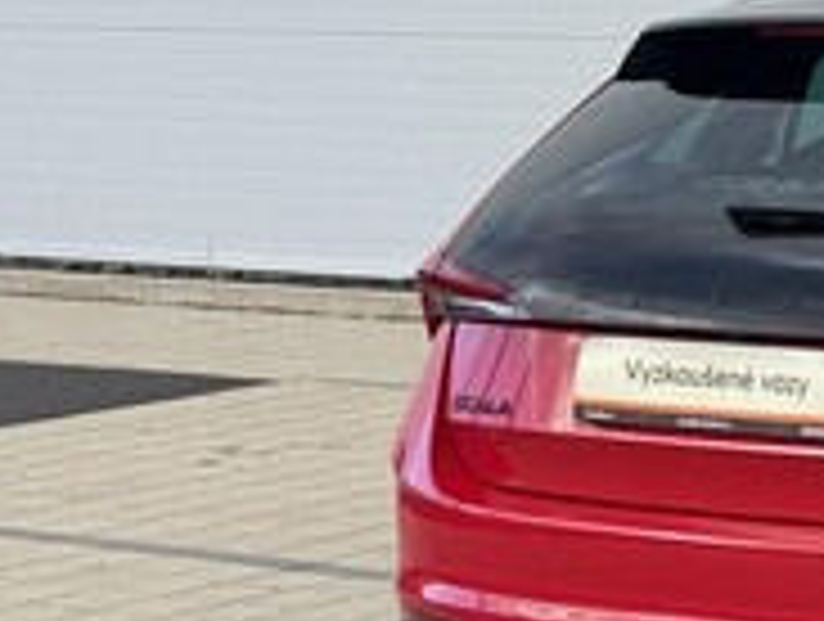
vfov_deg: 10.3
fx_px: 3435
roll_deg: +0.2
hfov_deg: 13.1
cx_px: 1157
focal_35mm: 144
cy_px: 335
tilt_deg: -5.9
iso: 64
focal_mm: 6.76
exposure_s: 1/685
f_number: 1.78
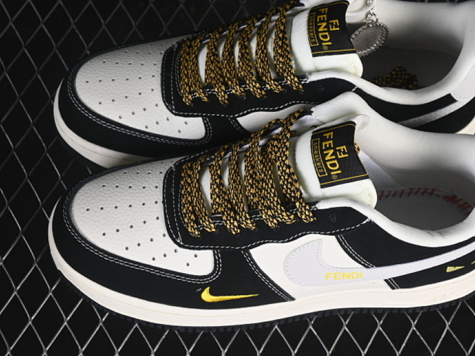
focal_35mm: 94
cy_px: 159
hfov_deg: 20.8
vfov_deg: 15.7
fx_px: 1289
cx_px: 293
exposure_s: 1/80
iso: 160
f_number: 7.1
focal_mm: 50
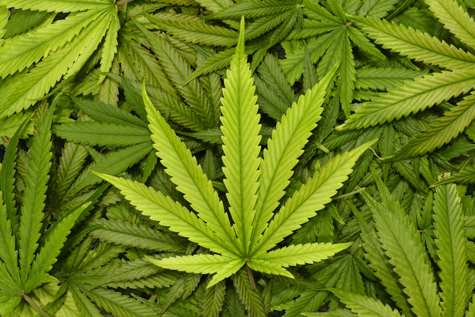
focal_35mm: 75
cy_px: 158
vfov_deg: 18.2
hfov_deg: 27.0
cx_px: 238
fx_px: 990
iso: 125
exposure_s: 1/125
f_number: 5.6
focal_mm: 27.23
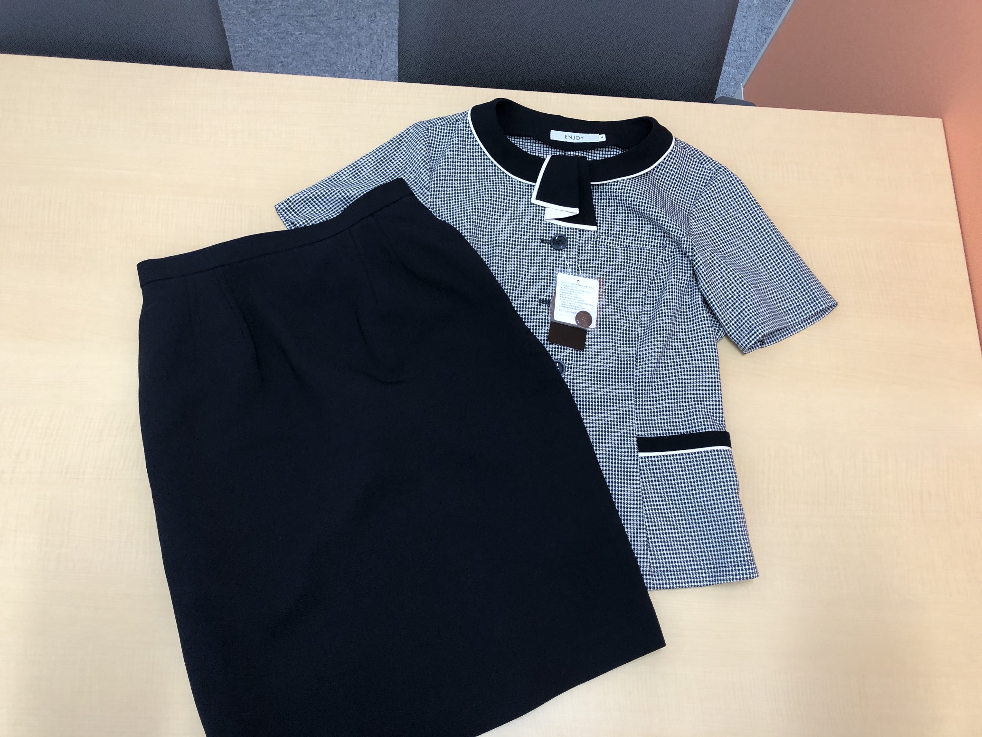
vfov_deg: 49.7
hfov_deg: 63.4
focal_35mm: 28
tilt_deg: -72.6
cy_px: 368
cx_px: 491
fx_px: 794
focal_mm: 3.99
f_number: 1.8
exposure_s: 1/30
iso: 32
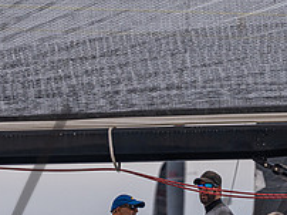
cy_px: 274
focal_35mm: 659
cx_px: 98
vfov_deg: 2.3
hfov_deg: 3.0
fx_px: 5457
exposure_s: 1/1250
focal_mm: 230
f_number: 5.6
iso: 400
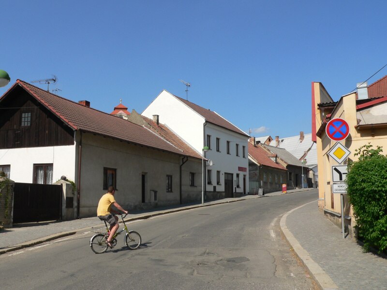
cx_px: 194
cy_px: 145
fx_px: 402
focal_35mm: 36
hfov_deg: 51.4
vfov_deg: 39.7
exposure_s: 1/500
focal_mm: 6
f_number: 5.2
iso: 80
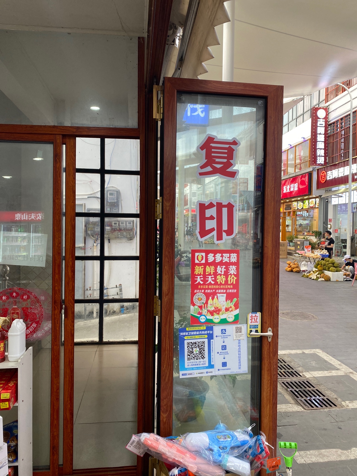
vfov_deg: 67.3
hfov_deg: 53.1
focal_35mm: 26
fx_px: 358
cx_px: 178
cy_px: 238
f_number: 1.8
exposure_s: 1/100
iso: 125
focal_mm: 4.25
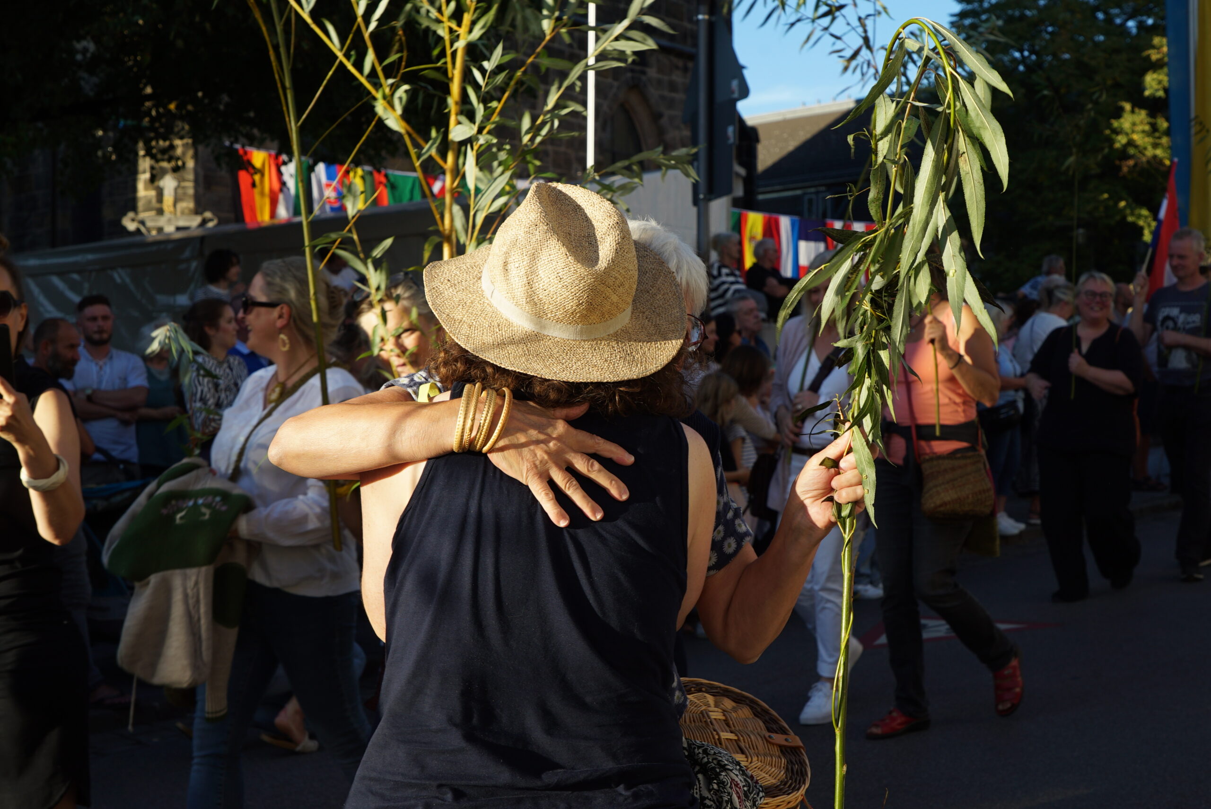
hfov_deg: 39.6
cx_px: 606
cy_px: 404
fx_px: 1683
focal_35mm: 50
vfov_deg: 27.0
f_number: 9
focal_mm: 50
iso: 125
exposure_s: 1/125
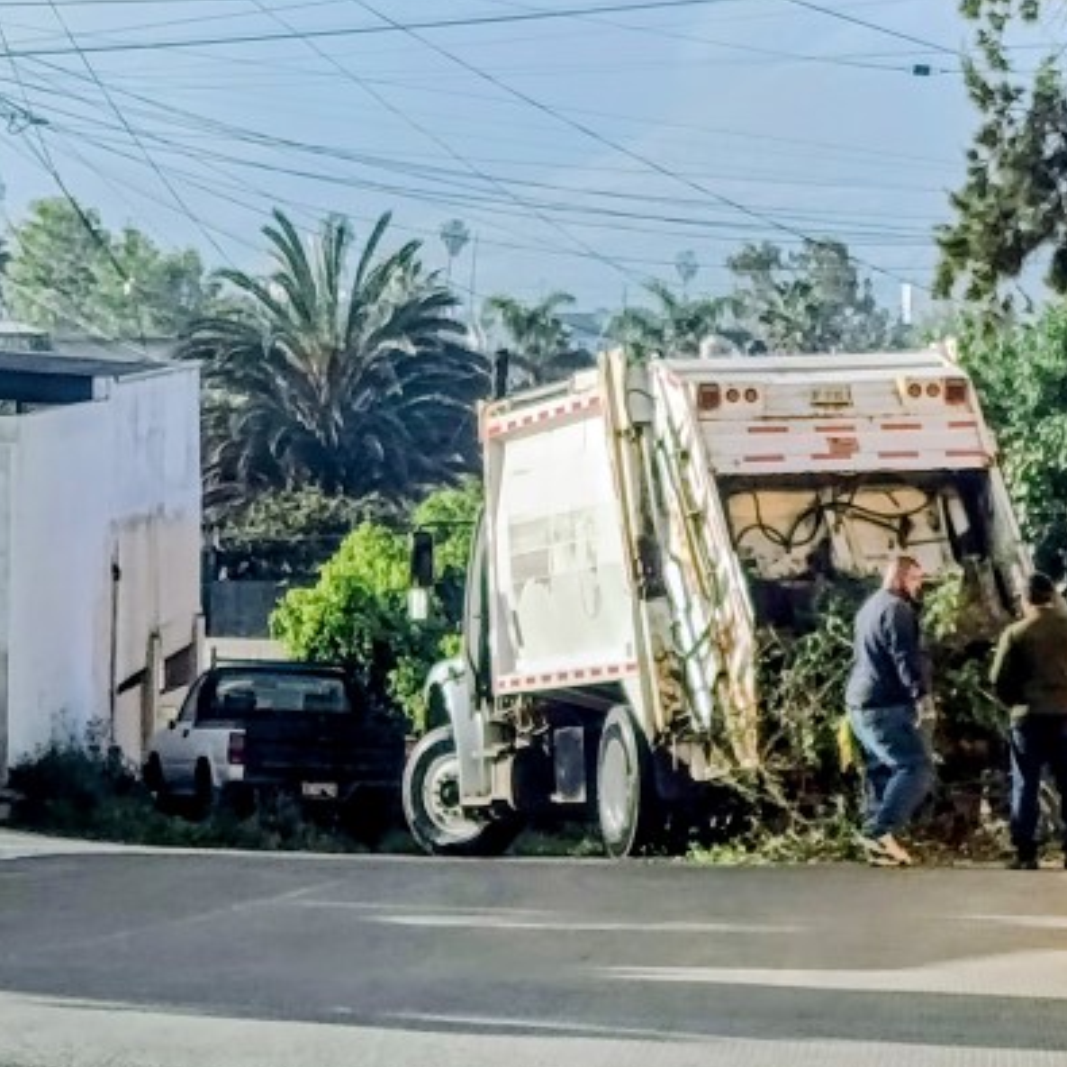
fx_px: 6242
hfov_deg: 9.7
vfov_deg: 9.8
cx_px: 836
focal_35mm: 179
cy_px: 567
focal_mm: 4.71
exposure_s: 1/393
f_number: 1.7
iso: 50
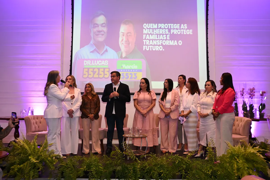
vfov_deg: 37.9
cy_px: 90
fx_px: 262
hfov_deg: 54.4
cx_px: 135
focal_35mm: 35
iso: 3200
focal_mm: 35
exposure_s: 1/200
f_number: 5.6
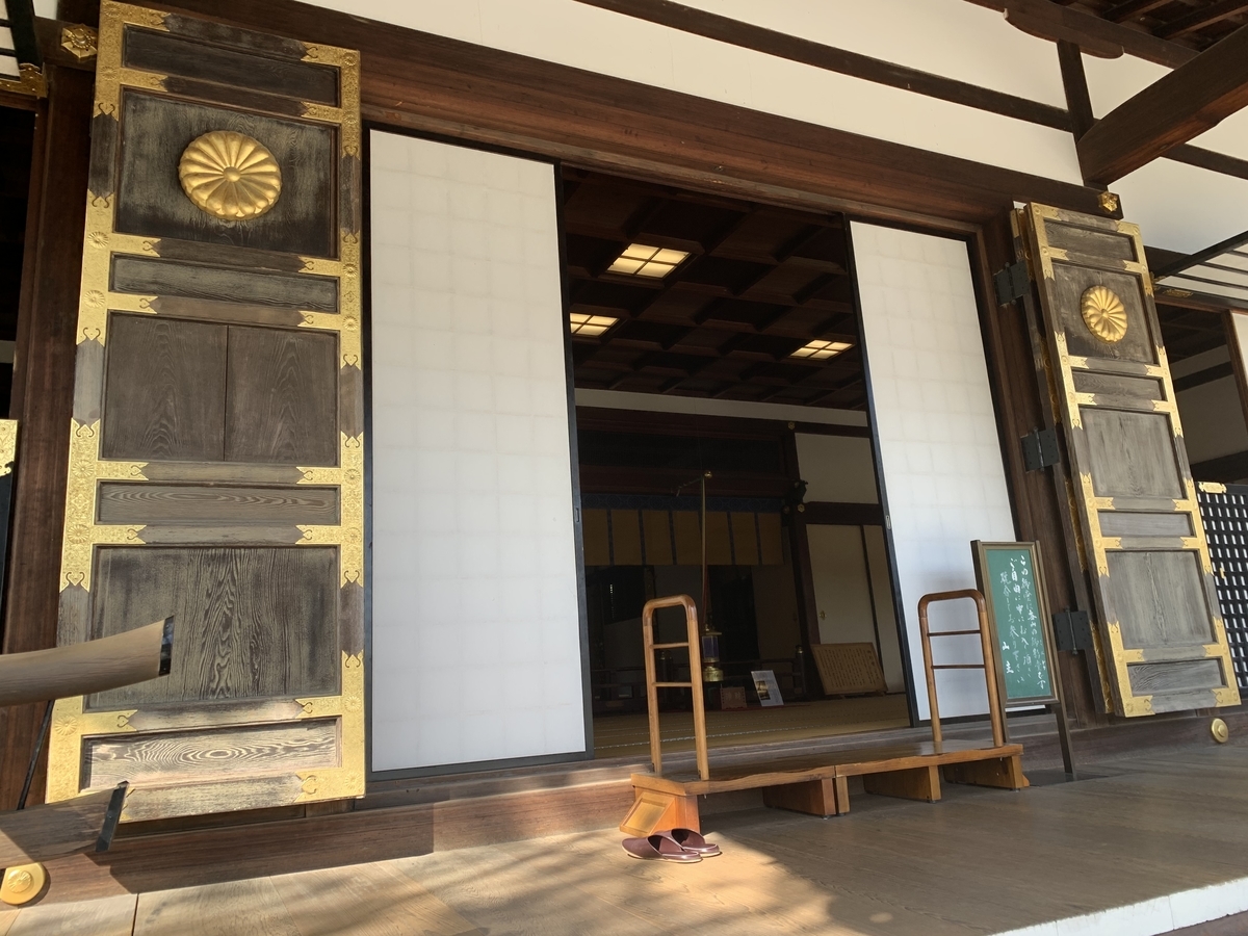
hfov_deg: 67.3
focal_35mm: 26
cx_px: 624
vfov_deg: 53.1
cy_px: 468
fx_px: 937
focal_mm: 4.25
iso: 25
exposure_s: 1/220
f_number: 1.8
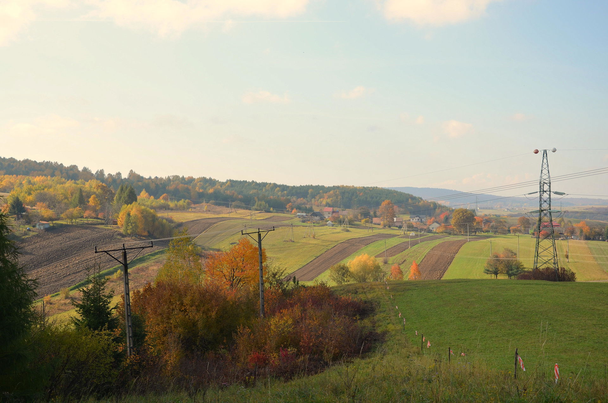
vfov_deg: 25.6
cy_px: 202
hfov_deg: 37.9
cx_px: 304
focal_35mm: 52
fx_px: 885
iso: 125
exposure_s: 1/250
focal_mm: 35
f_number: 8
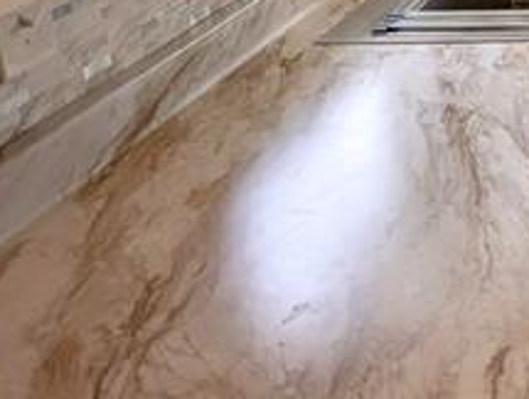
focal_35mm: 57
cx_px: 832
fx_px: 873
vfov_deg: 22.4
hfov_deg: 24.5
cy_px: -153
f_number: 1.7
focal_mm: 2.02
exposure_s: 1/227
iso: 49
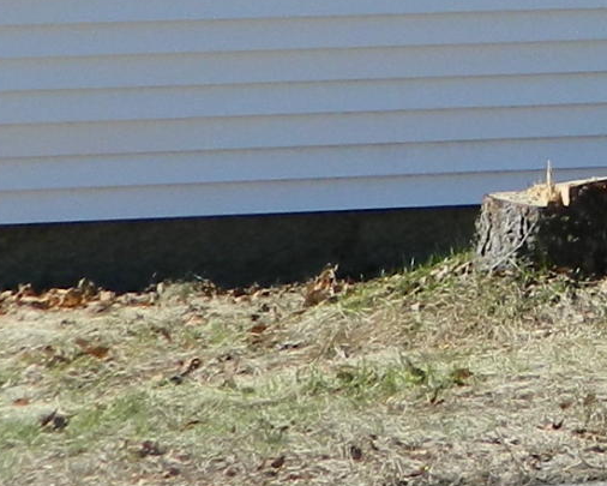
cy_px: -664
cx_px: 1245
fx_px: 4887
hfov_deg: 6.9
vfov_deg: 5.5
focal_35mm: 272
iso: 80
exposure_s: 1/640
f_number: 3.6
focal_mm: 8.4
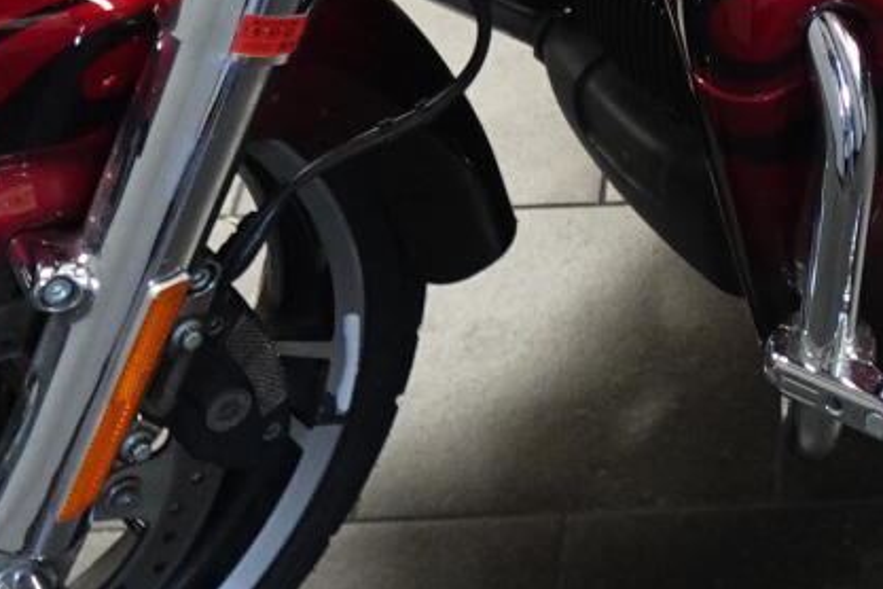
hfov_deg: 20.4
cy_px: -467
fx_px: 2354
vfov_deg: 12.9
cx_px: 940
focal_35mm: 96
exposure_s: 1/80
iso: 800
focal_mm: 7.6
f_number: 2
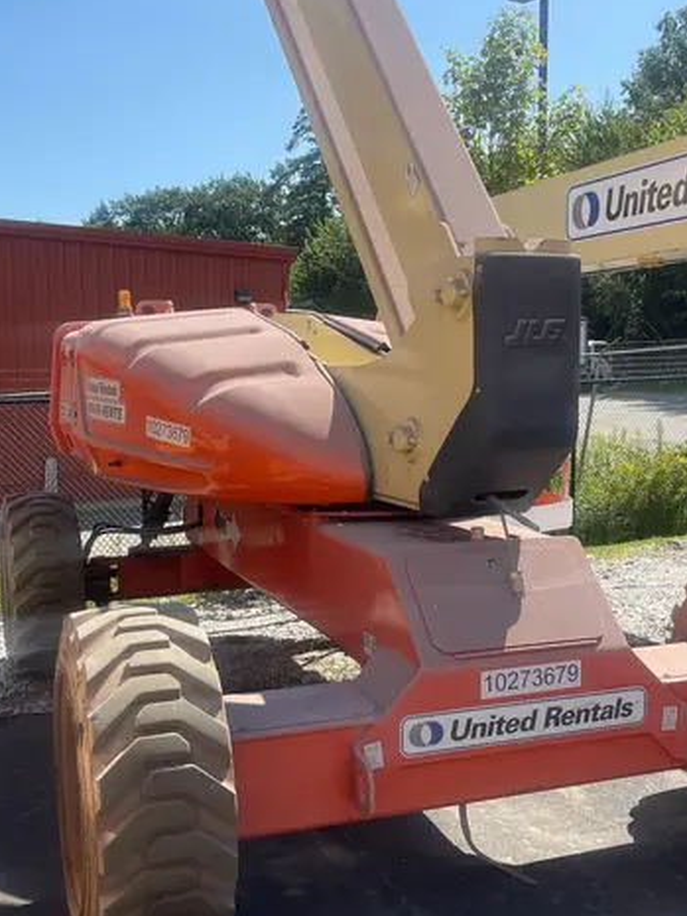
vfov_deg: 45.7
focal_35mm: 41
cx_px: 366
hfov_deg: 35.1
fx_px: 1084
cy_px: 491
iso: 50
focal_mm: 5.1
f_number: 1.6
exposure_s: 1/2571
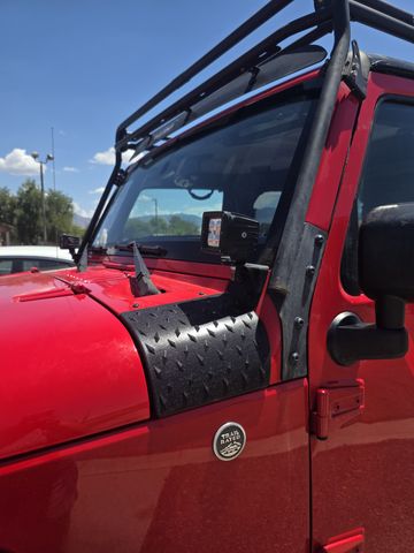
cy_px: 276
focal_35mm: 23
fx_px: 367
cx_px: 207
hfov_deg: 58.9
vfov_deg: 73.9
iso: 80
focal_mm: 6.3
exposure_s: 1/5153
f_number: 1.7
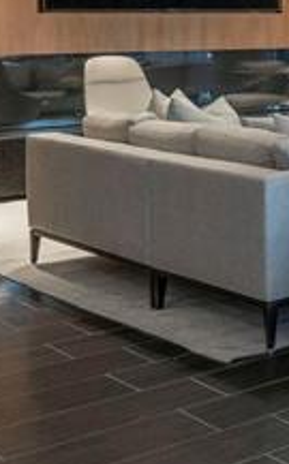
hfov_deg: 10.5
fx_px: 974
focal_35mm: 77
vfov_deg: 25.8
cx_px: 910
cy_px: 28
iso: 1600
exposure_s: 1/15
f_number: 7.1
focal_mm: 16
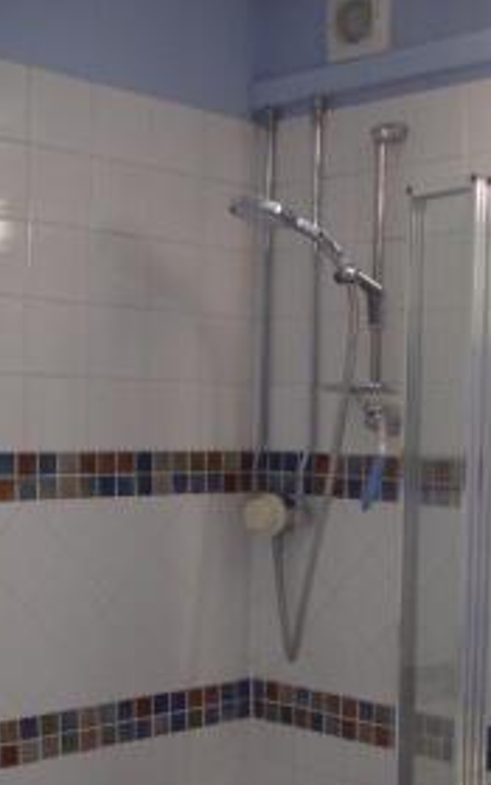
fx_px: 1242
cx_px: 415
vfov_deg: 34.4
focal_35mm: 58
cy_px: 587
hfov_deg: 22.0
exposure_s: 1/60
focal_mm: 5.8
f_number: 2.6
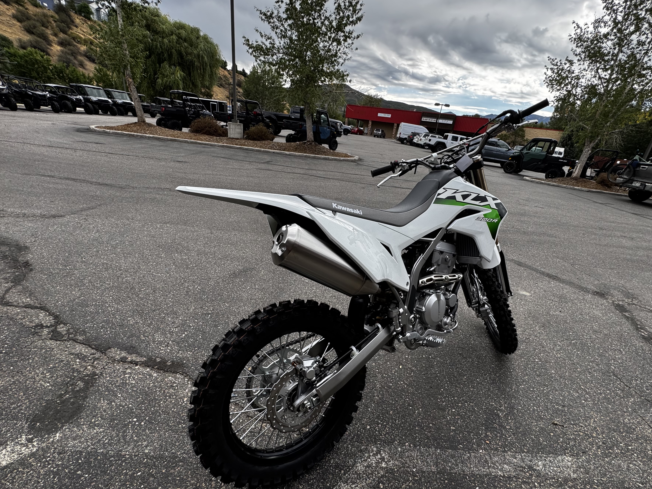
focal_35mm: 16
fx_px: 301
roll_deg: -7.6
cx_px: 348
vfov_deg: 78.0
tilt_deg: -26.5
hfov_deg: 94.4
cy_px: 263
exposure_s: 1/451
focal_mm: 2.22
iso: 40
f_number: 2.2
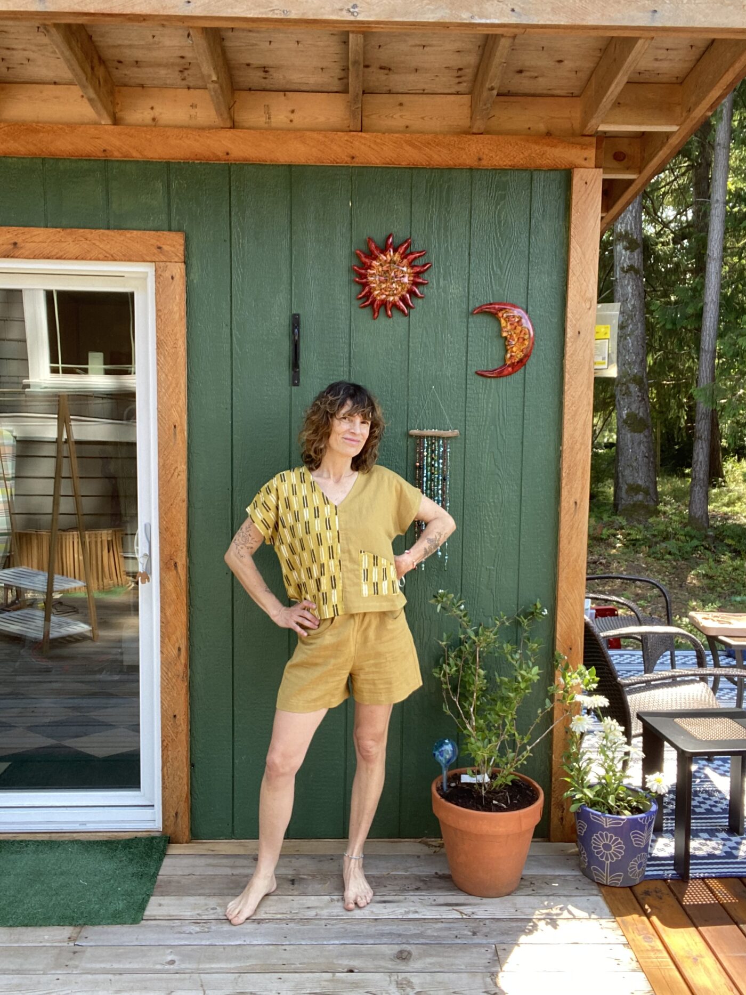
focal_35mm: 30
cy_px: 498
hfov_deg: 46.8
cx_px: 373
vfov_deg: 60.0
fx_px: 862
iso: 80
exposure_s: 1/122
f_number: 2.2
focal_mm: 2.71
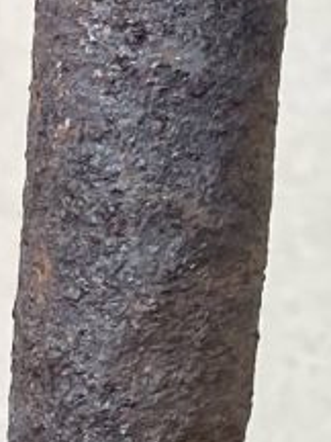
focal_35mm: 193
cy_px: 49
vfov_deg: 10.2
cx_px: 648
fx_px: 2461
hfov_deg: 7.4
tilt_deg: -57.5
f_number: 1.6
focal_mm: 4.2
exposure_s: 1/100
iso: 80
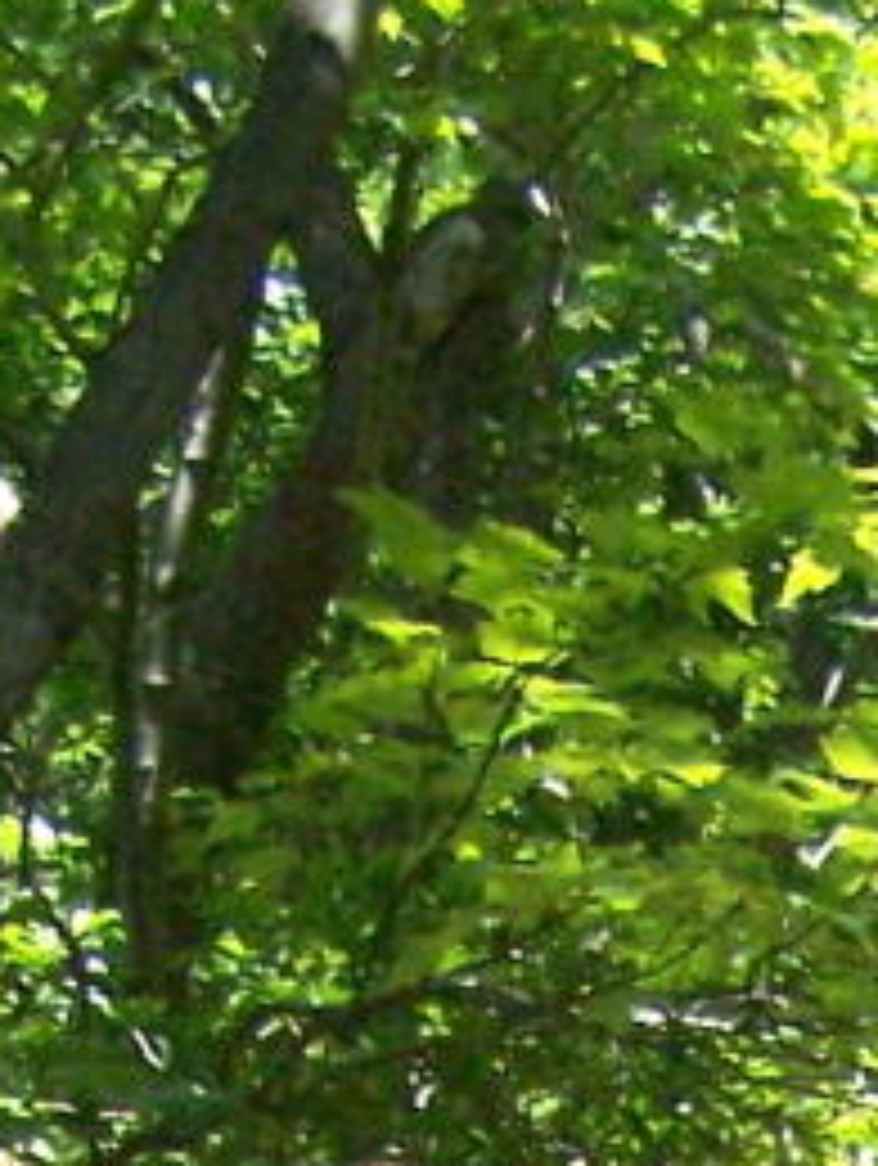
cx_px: 1459
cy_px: 2901
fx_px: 6747
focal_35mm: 200
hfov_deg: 7.3
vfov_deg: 8.8
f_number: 2.8
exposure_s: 1/800
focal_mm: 6.3
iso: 400
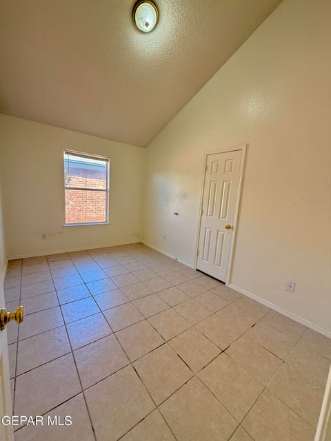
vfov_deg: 102.1
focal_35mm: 14
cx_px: 166
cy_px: 220
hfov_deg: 85.7
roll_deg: -4.2
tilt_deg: -8.3
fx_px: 178
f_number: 2.2
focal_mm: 2.22
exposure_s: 1/81
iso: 320
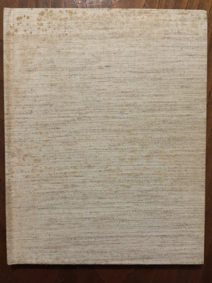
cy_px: 142
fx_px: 286
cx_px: 106
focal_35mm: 35
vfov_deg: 52.6
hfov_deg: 40.7
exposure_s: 1/60
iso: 250
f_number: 1.78
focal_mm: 6.76
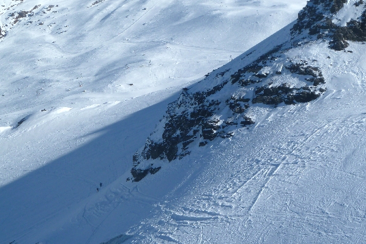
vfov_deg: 7.7
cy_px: 132
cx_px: 185
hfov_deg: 11.5
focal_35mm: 179
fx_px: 1820
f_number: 5.6
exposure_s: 1/1000
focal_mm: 24.1
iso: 80
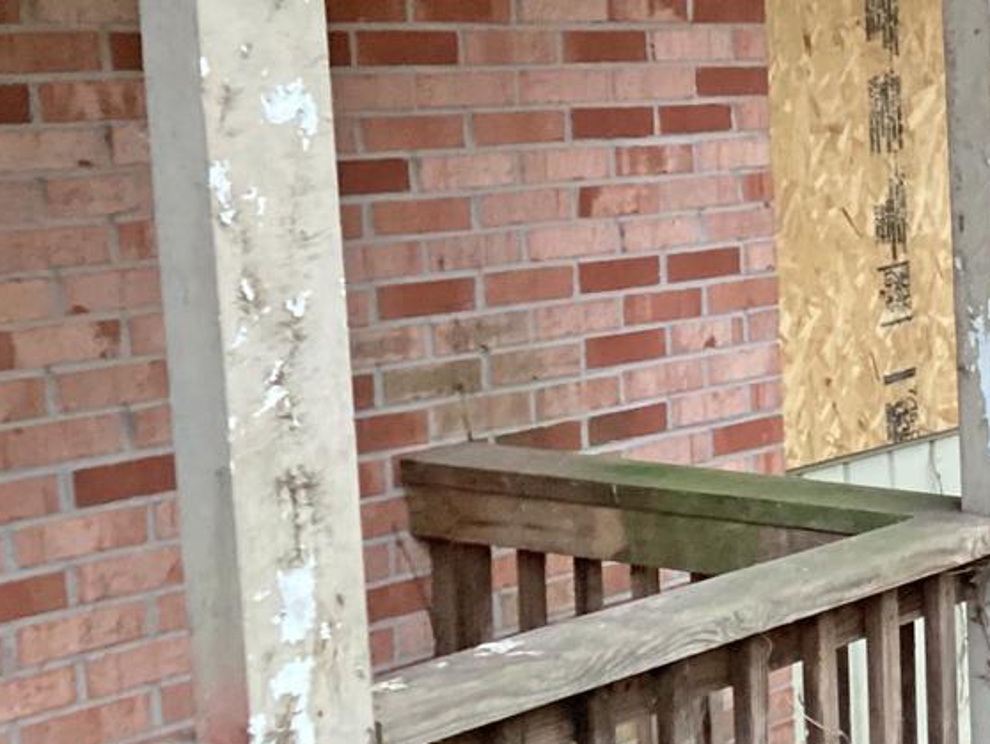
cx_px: 1155
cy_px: 334
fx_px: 2289
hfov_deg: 22.7
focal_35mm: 80
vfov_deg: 18.4
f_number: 2.4
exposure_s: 1/60
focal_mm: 3.3
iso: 320
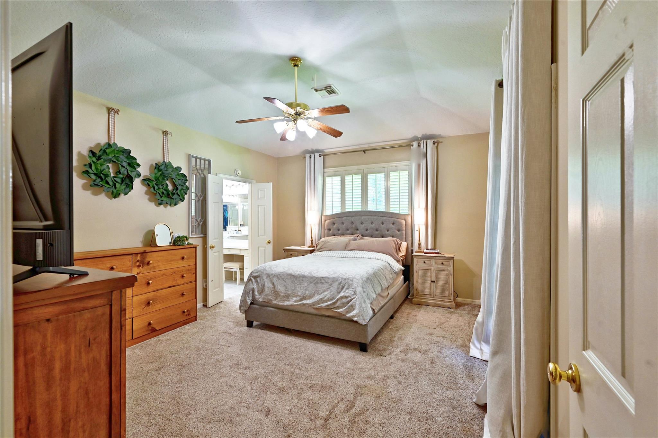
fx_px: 283
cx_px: 329
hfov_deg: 98.6
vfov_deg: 75.4
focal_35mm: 16
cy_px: 219
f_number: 8
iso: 400
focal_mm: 15.5
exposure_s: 1/5
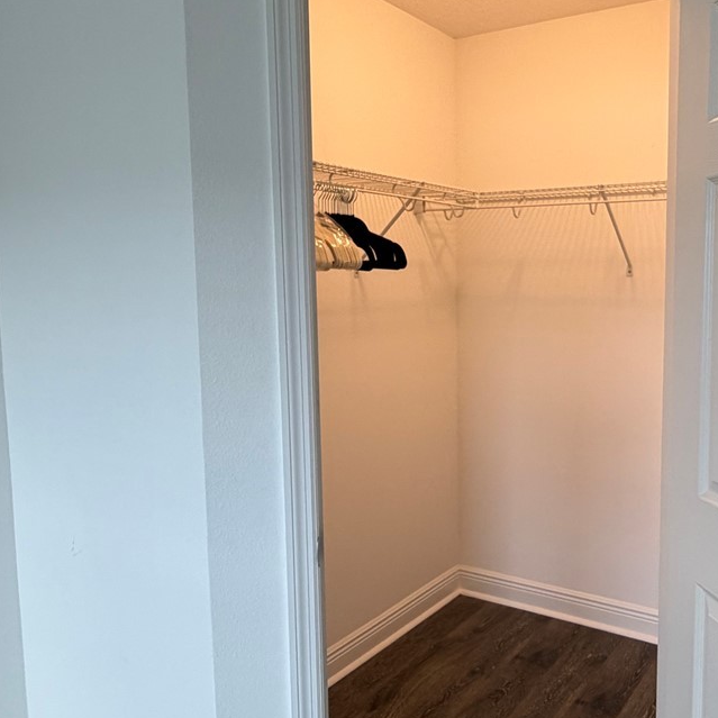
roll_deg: +0.7
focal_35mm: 31
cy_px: 346
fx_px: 727
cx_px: 499
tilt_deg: -5.7
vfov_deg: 52.5
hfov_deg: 51.2
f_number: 2.2
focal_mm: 2.22
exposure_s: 1/120
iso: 160
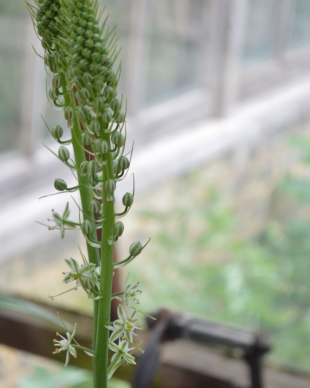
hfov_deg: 13.2
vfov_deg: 16.5
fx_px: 1339
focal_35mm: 117
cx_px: 124
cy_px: 162
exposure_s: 1/160
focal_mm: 55
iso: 1250
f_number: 5.6
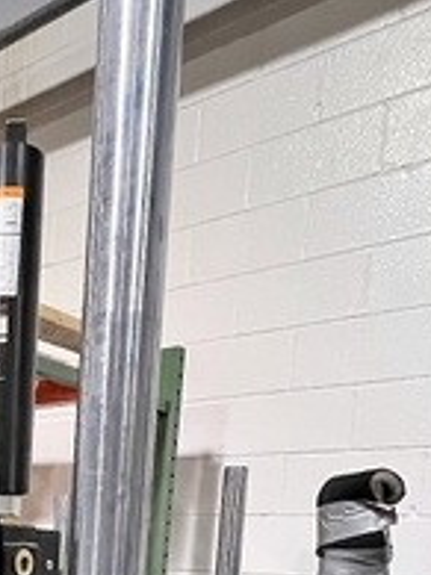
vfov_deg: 36.1
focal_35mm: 40
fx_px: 665
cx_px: -25
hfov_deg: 32.3
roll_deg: -2.9
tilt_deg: -7.9
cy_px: 693
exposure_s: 1/60
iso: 800
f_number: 1.8
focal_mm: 1.57
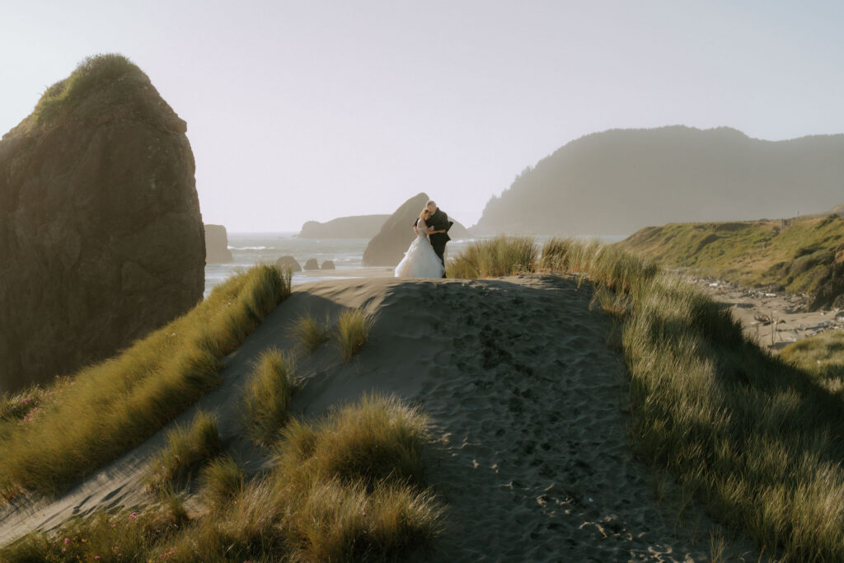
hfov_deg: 28.4
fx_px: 1670
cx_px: 422
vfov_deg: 19.1
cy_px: 282
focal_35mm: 71
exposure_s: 1/400
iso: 80
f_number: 4
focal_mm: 70
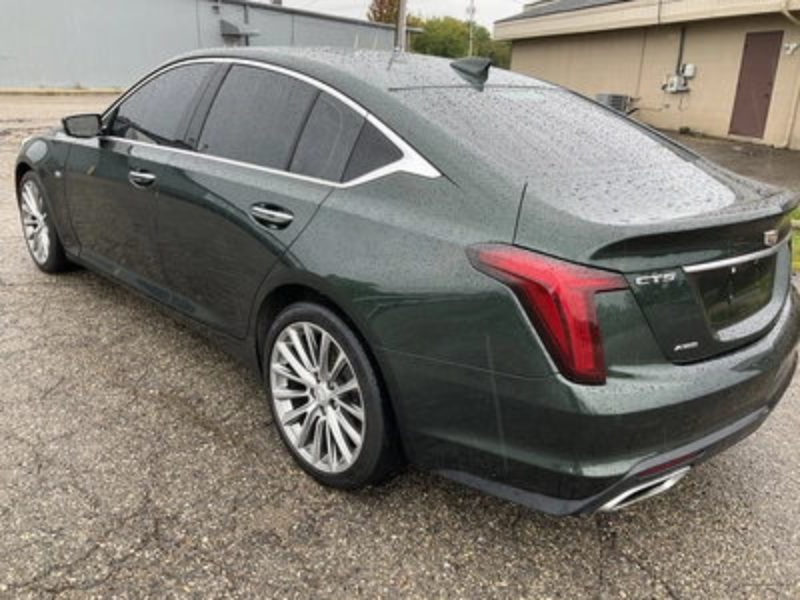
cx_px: 400
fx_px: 670
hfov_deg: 61.7
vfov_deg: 48.2
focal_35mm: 29
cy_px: 300
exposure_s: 1/122
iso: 20
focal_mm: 3
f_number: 1.8
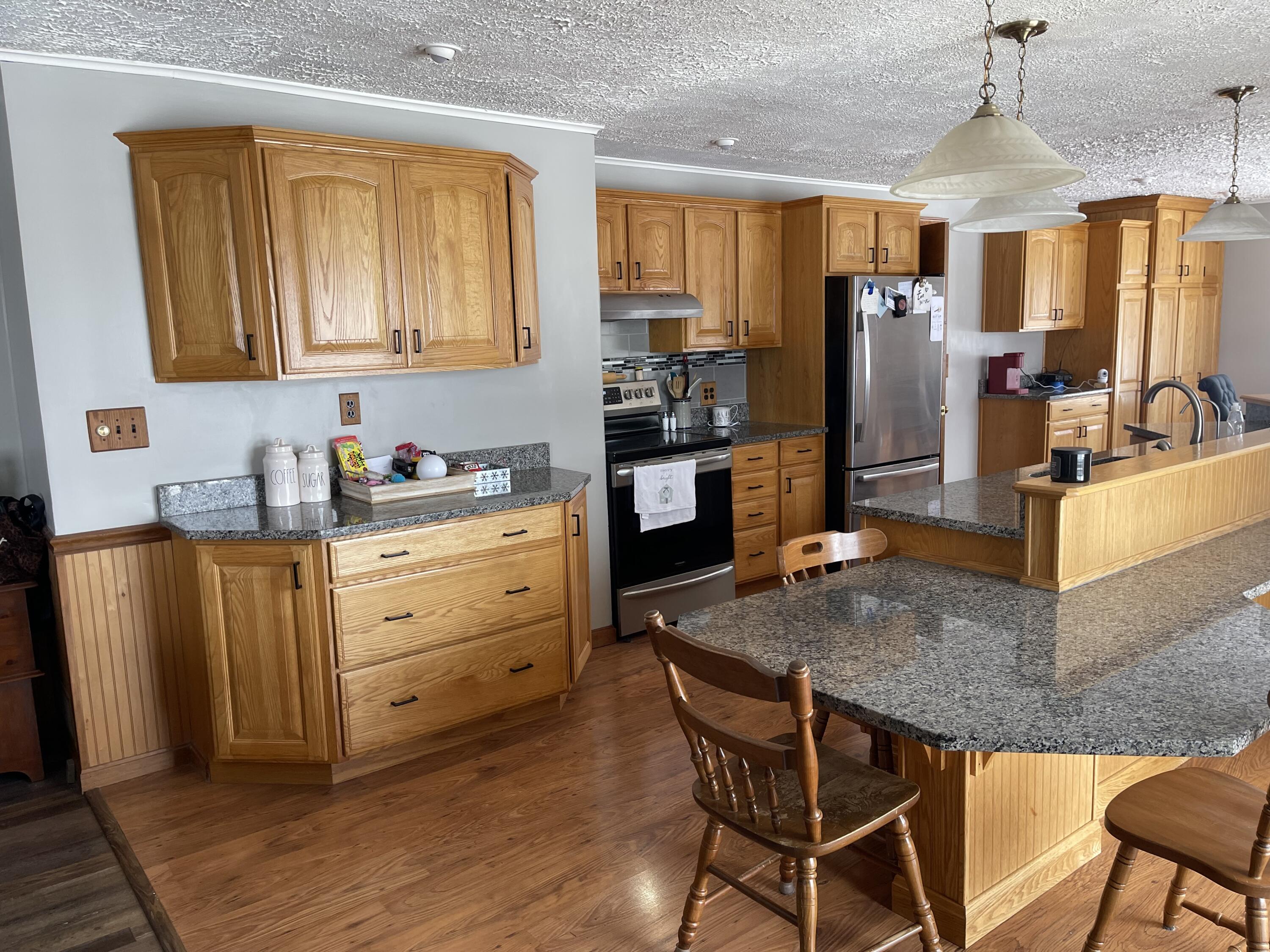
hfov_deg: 69.4
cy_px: 476
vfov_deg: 54.9
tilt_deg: -8.7
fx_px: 917
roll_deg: +1.8
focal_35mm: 25
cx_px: 635
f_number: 1.6
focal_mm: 5.1
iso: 80
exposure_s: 1/121
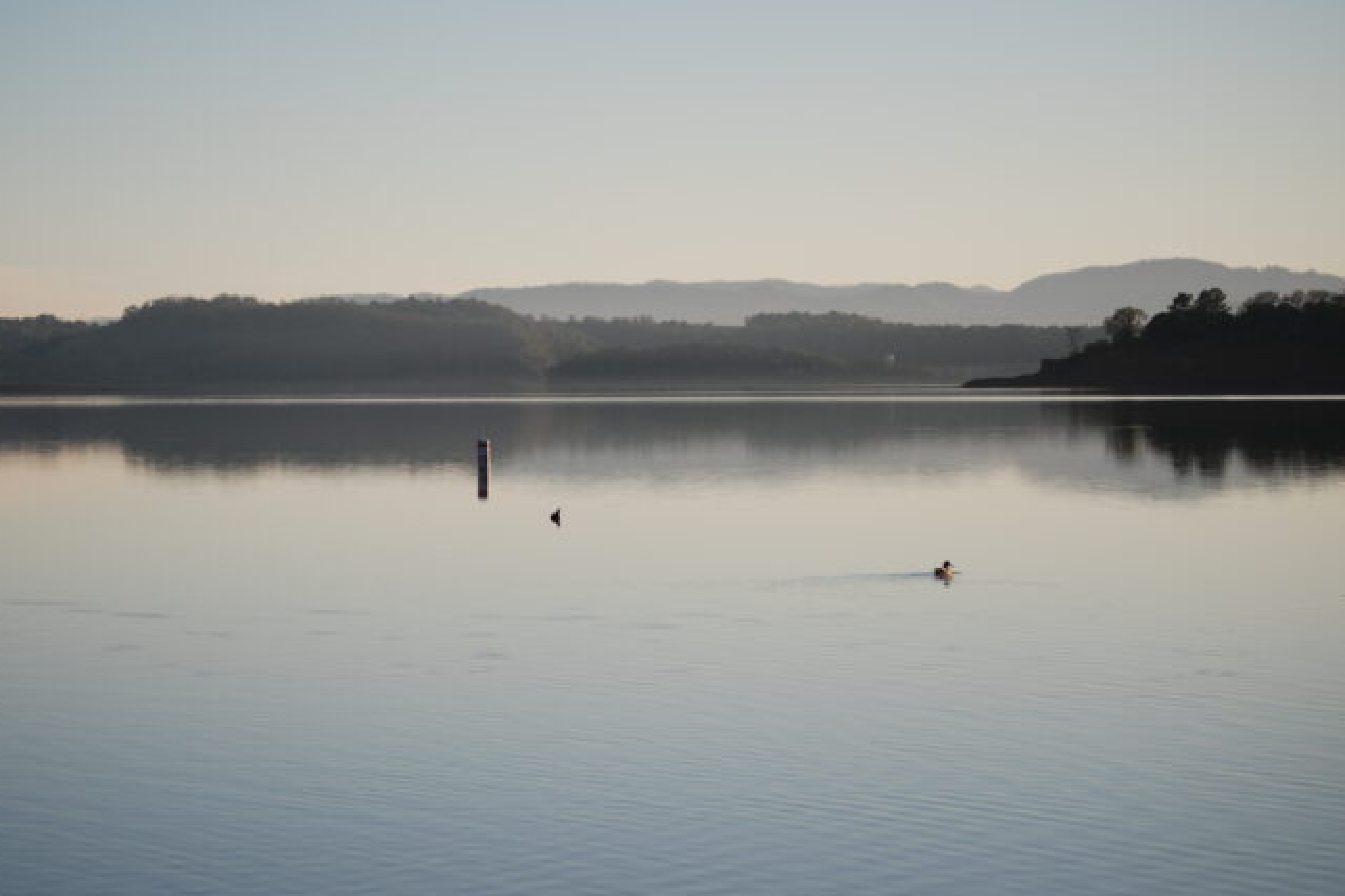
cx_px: 587
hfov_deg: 18.4
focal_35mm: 111
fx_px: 4146
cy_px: 478
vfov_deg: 12.3
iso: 100
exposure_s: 1/800
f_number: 4.2
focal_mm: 62
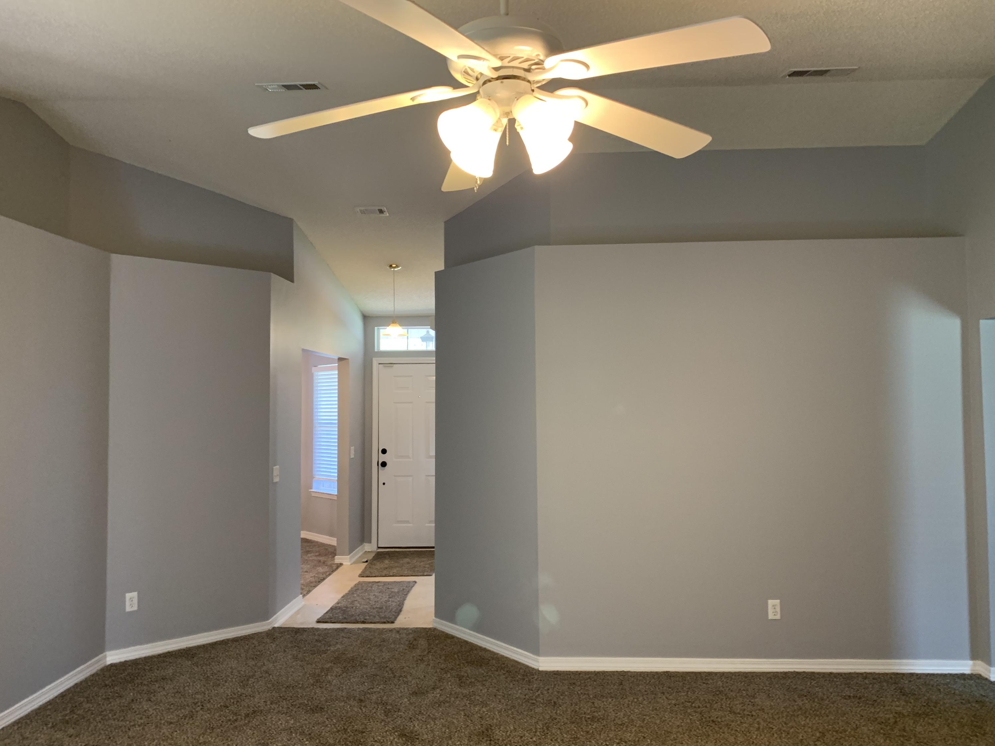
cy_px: 373
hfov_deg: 67.3
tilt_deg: +3.8
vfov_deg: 53.1
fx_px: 747
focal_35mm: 26
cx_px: 498
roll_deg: +0.2
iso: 160
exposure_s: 1/60
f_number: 1.8
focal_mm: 4.25
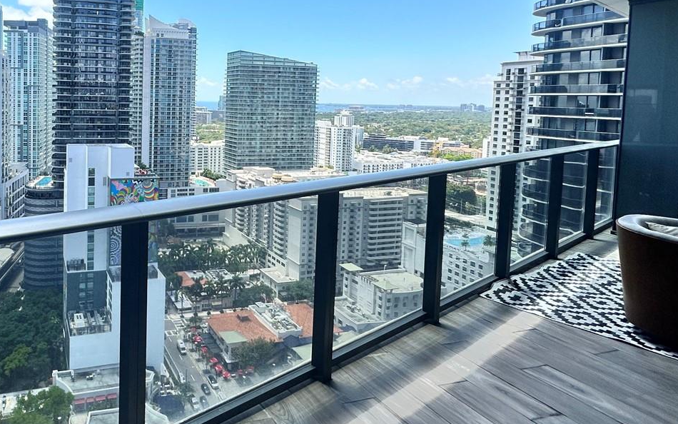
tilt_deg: -3.4
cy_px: 123
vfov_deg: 48.0
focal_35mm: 25
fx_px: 462
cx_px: 151
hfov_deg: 66.8
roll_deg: -1.0
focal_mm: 2.22
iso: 50
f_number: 2.2
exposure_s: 1/1289
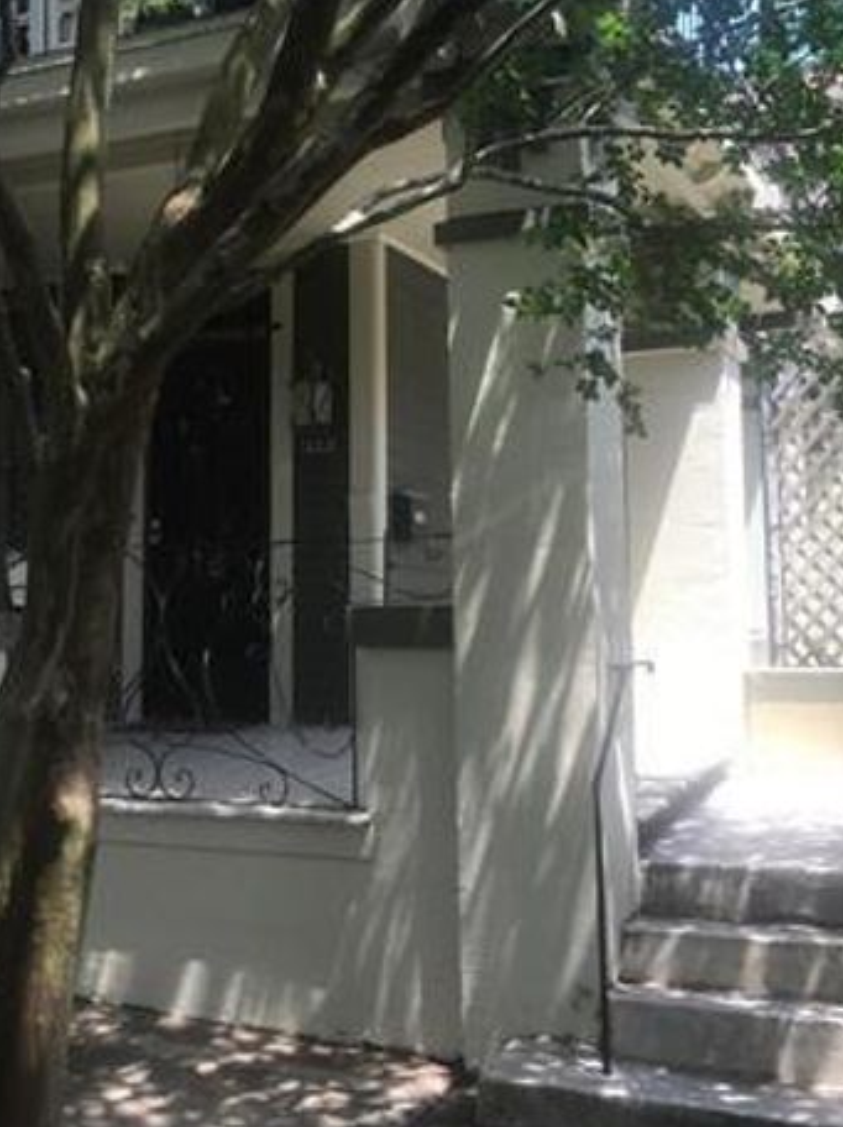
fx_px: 1334
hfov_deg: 35.0
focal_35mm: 41
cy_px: 478
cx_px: 368
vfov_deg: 45.7
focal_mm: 3.99
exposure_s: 1/337
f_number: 1.8
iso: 20
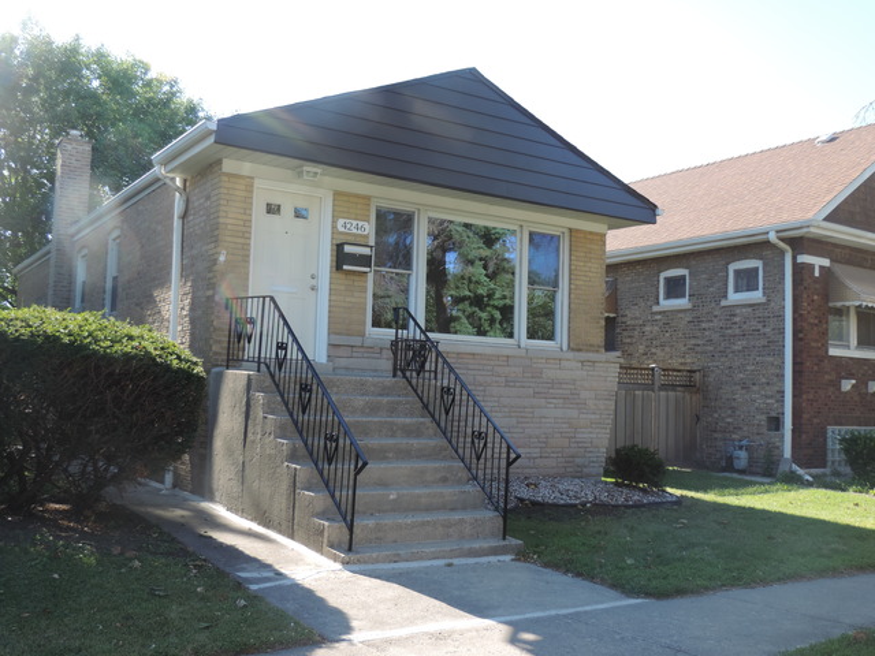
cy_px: 328
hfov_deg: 52.6
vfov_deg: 40.7
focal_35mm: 35
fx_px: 885
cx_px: 438
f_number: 3.3
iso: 80
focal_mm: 6.2
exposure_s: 1/200
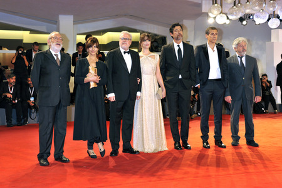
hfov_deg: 43.6
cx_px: 141
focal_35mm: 45
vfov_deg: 29.9
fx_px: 352
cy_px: 94
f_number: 8
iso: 2000
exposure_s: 1/125
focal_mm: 45
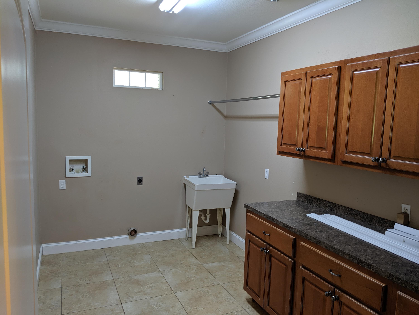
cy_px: 158
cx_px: 210
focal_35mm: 27
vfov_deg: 51.4
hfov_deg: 65.3
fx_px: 327
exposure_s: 1/24
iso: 86
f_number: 1.8
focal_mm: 4.44
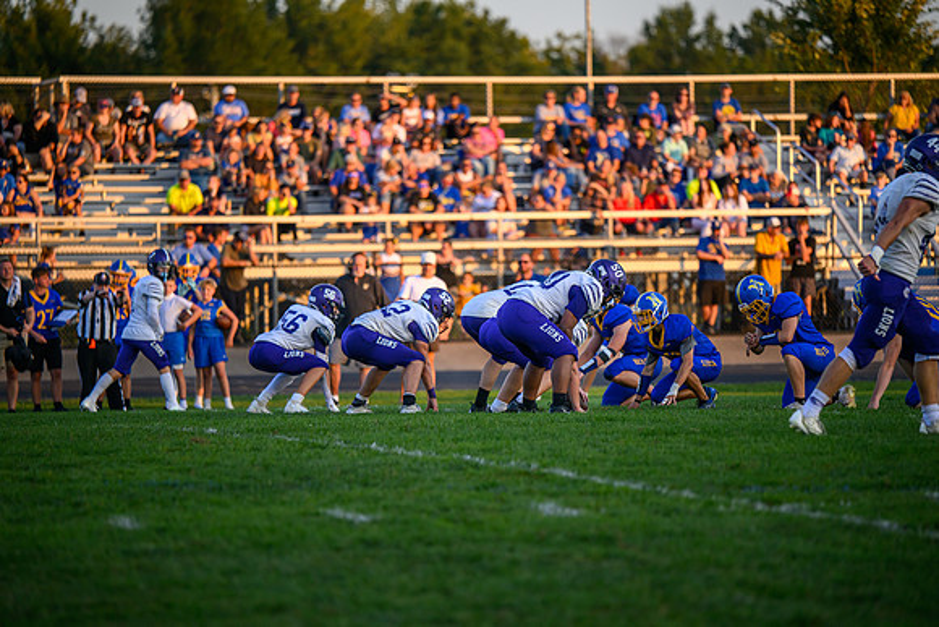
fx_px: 4957
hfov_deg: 10.8
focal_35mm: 190
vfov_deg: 7.2
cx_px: 470
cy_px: 314
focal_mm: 190
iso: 450
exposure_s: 1/1600
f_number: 2.8
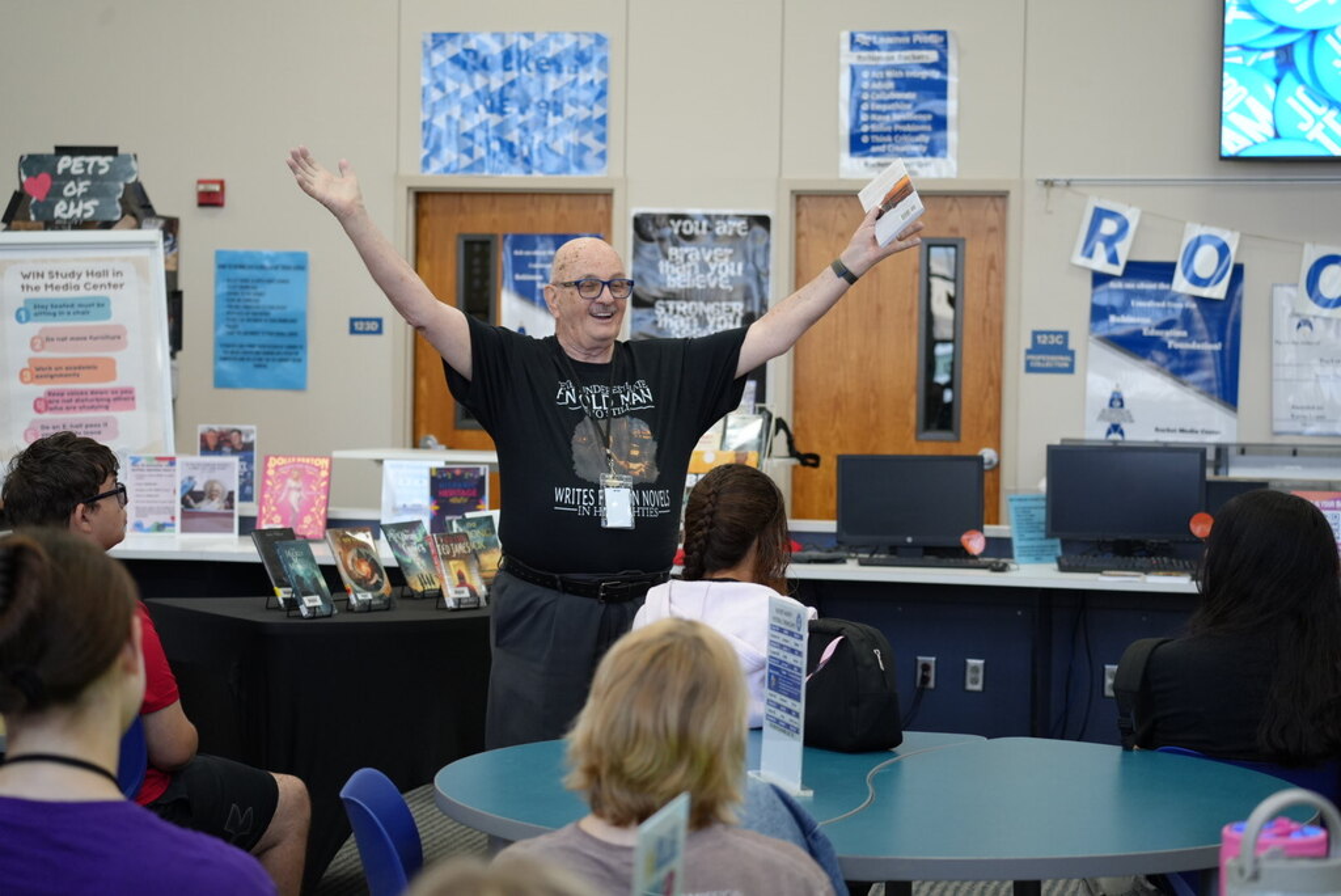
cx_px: 670
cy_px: 448
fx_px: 2907
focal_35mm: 78
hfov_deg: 26.0
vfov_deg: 17.5
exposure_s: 1/160
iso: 1600
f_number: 4.5
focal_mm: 78
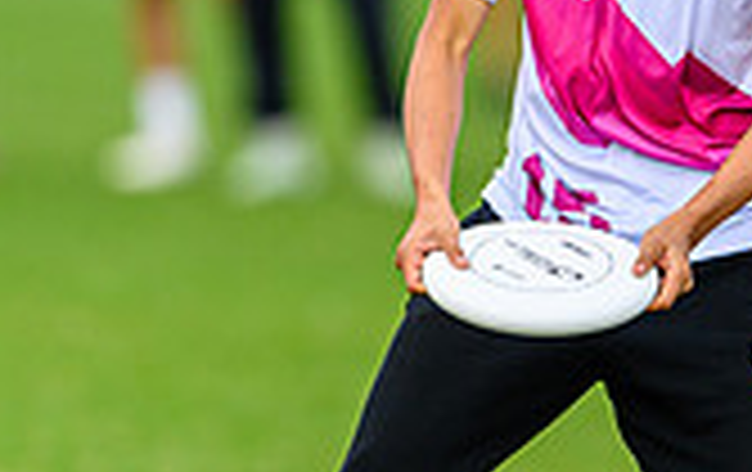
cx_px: 648
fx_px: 29007
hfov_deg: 1.5
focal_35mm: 1413
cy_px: 119
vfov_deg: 0.9
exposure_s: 1/1250
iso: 250
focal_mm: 400
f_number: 3.2
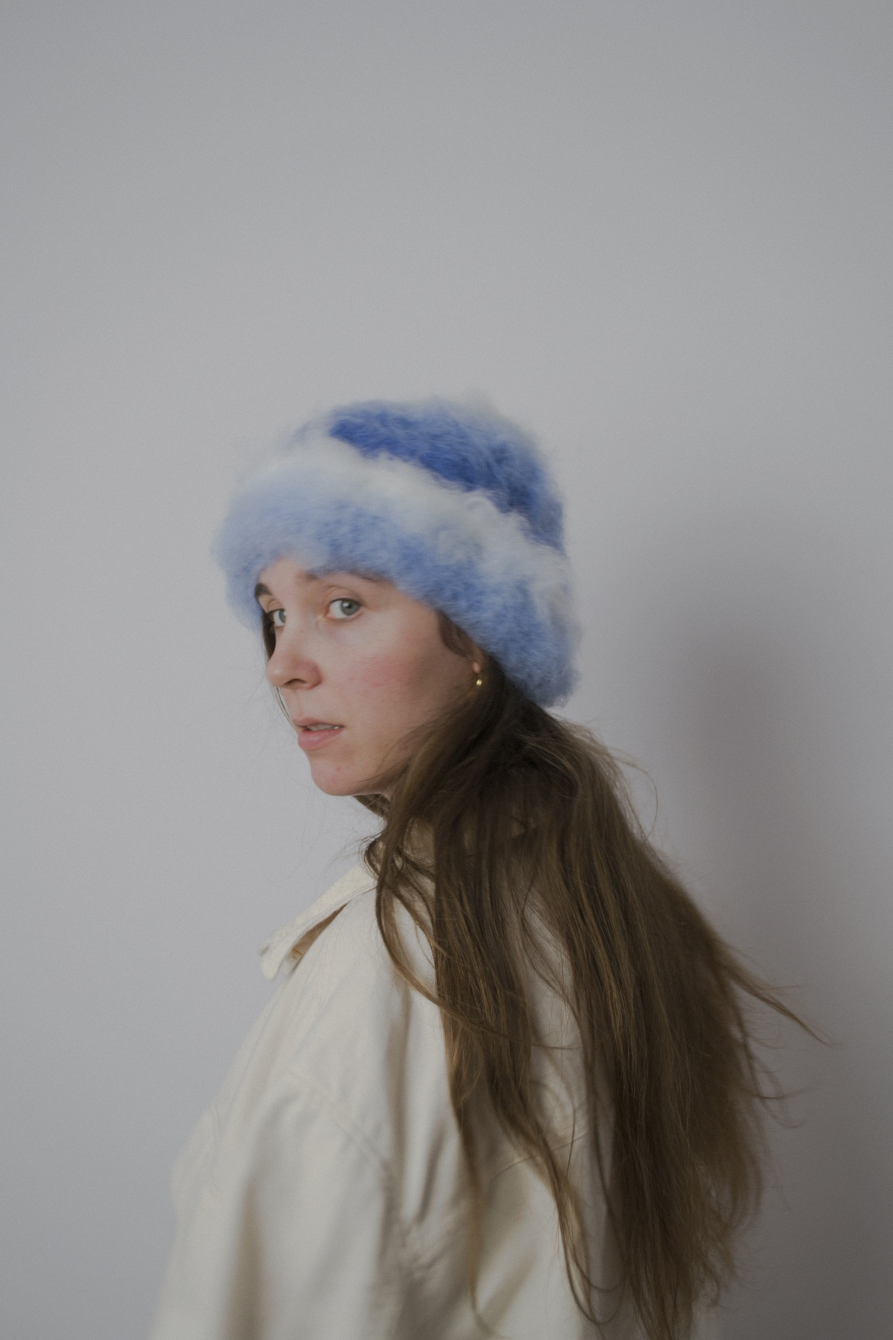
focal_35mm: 39
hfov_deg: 34.2
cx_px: 446
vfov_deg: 49.6
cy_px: 670
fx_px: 1451
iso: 100
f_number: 4.5
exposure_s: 1/40
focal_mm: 26
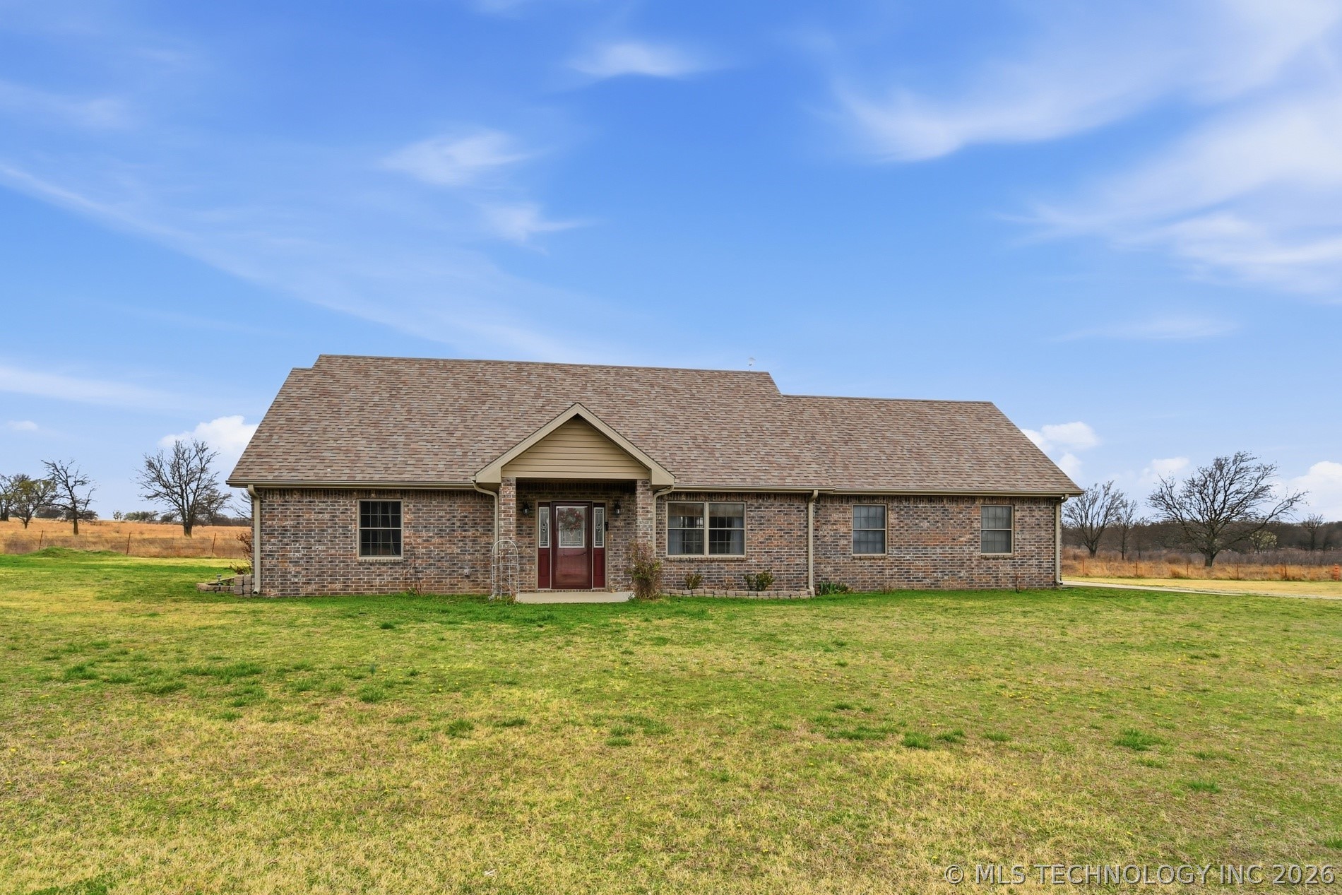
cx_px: 671
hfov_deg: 86.9
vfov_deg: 64.6
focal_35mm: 19
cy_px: 448
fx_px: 708
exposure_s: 1/2000
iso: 250
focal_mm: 13
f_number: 9
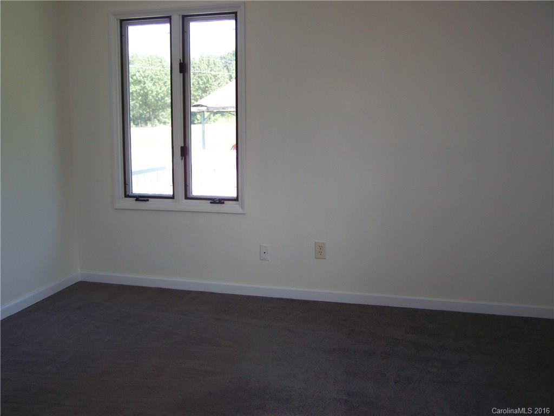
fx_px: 608
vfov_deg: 37.7
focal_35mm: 38
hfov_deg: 49.0
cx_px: 277
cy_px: 208
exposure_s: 1/60
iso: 80
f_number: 2.8
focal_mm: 6.3
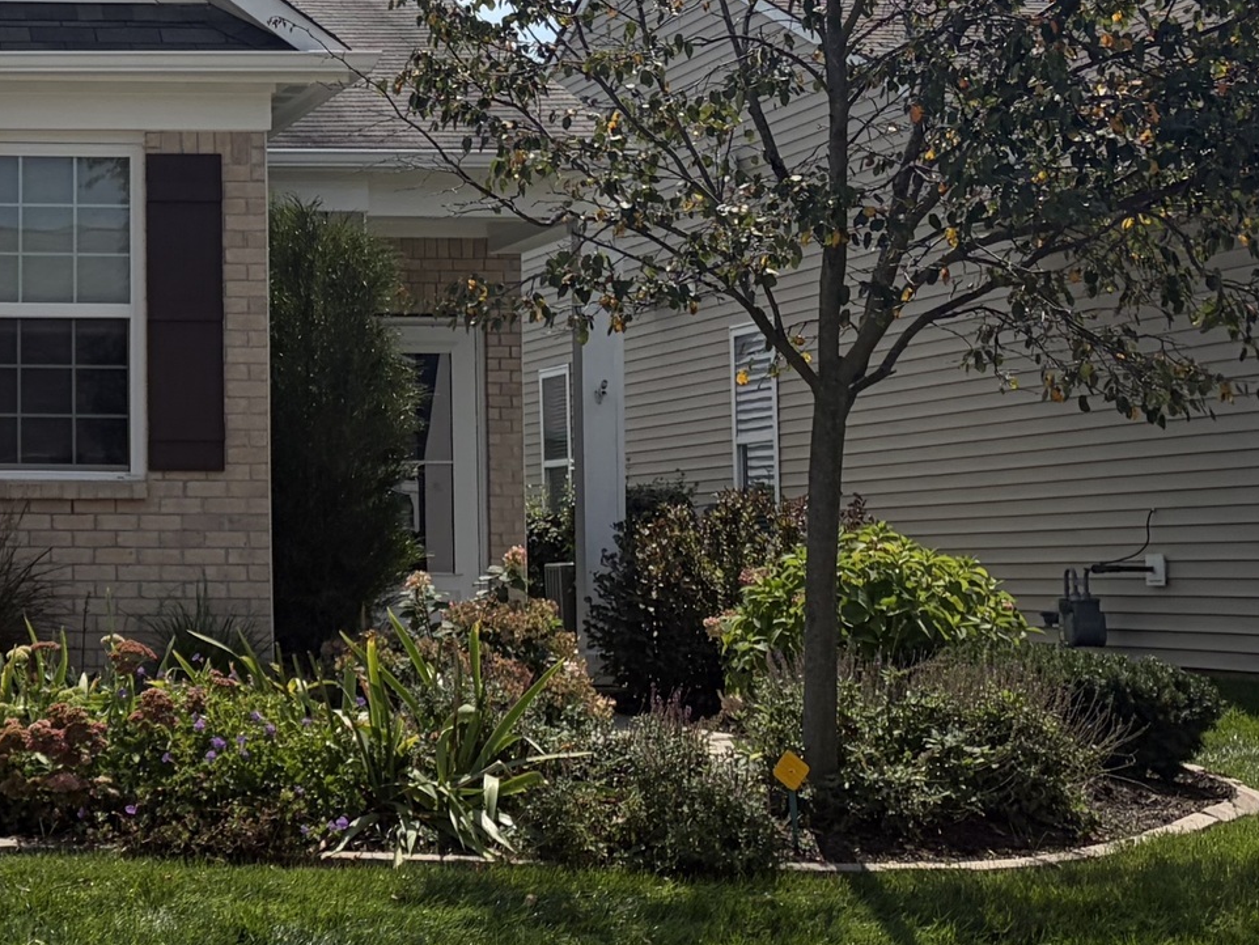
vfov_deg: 17.7
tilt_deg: +6.1
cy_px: 301
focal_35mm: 83
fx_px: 3020
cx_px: -234
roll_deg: +0.9
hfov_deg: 21.9
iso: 50
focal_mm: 5.96
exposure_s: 1/6329
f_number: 1.6
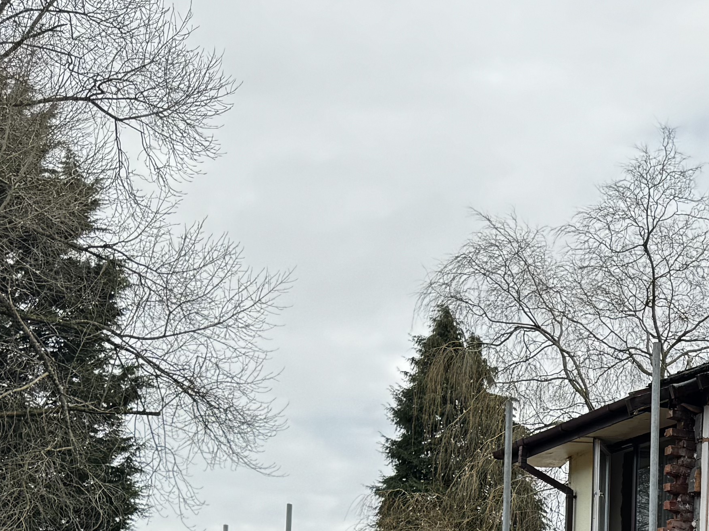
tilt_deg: +1.4
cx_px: 824
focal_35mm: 78
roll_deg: -1.2
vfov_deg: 17.4
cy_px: 739
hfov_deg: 23.2
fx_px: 1597
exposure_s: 1/167
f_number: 1.78
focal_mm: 6.86
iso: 64
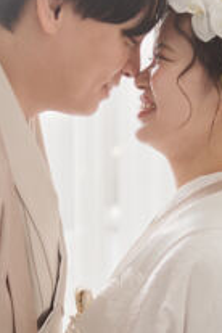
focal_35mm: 123
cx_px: 114
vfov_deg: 16.6
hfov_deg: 11.1
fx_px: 1138
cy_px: 224
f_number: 1.6
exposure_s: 1/640
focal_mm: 35
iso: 80
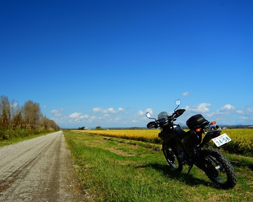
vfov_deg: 48.5
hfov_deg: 58.2
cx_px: 99
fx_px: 225
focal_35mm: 30
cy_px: 104
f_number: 9.5
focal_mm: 24
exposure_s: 1/125
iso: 100
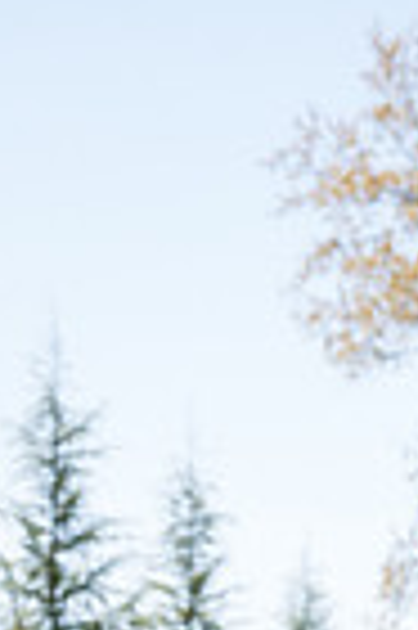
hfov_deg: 8.2
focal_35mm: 164
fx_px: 2863
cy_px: 1004
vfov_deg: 11.9
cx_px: -139
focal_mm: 51
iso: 100
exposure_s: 1/200
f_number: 5.6
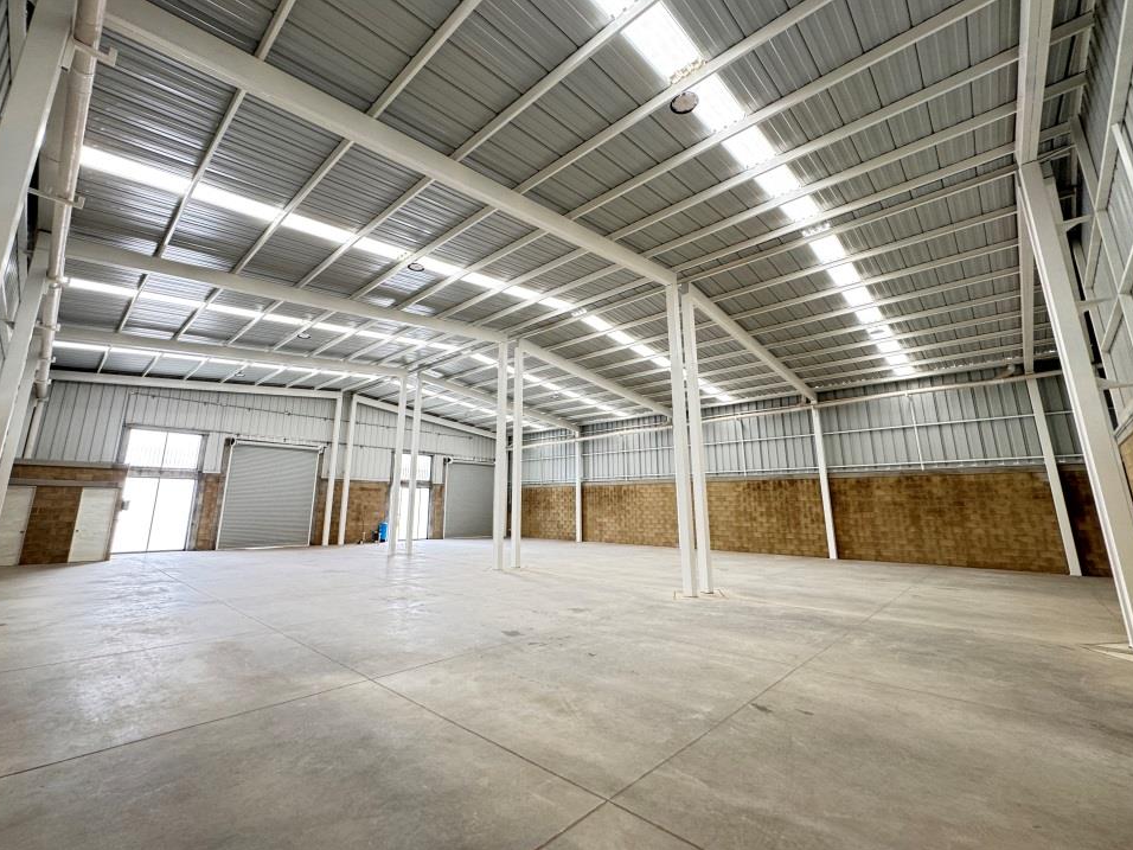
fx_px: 491
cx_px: 539
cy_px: 397
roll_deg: -0.3
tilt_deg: +13.6
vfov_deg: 81.6
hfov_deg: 98.1
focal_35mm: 15
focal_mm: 2.22
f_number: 2.2
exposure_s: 1/99
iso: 160
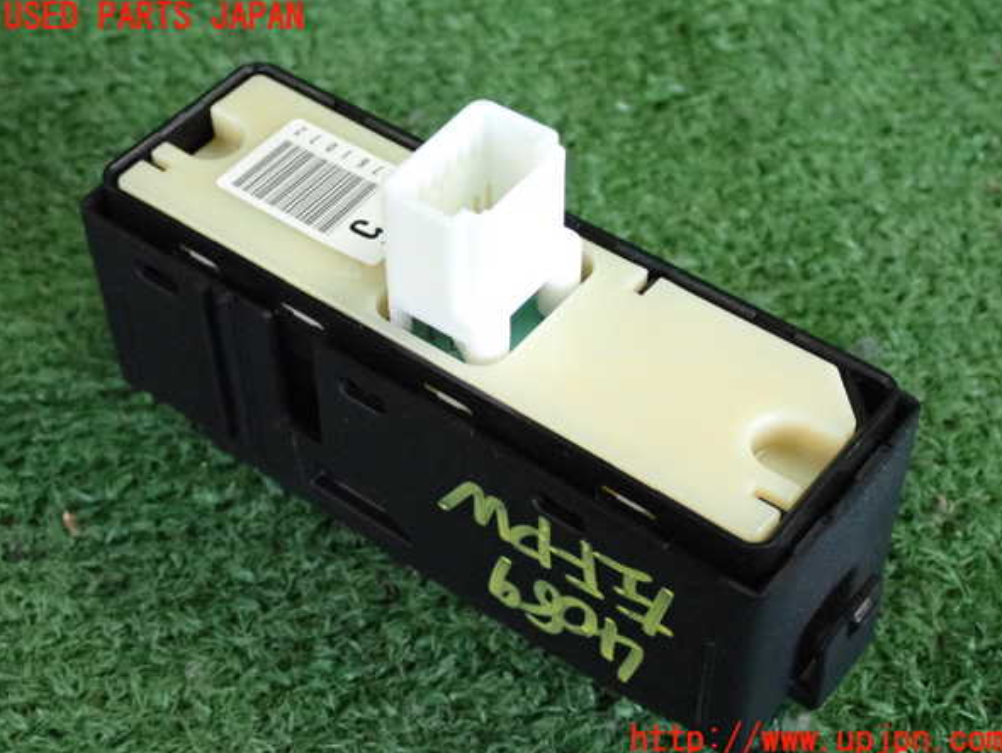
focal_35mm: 63
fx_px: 1824
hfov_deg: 30.7
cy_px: 379
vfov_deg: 23.3
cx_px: 504
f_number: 3.6
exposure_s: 1/125
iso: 2500
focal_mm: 11.09
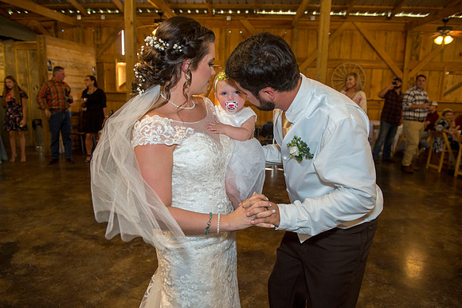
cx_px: 231
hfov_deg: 67.4
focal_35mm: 27
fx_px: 346
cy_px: 154
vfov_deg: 47.9
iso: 1600
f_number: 4
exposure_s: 1/160
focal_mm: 27
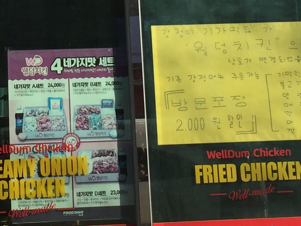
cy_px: -34
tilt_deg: +11.7
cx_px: 69
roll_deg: +1.3
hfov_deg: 18.1
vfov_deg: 13.4
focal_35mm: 108
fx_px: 939
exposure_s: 1/1799
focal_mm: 4.15
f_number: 2.2
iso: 32
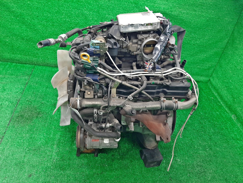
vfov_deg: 53.1
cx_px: 122
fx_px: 183
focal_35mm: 26
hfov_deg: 67.3
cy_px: 92
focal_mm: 3.93
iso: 169
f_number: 1.7
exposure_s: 1/50
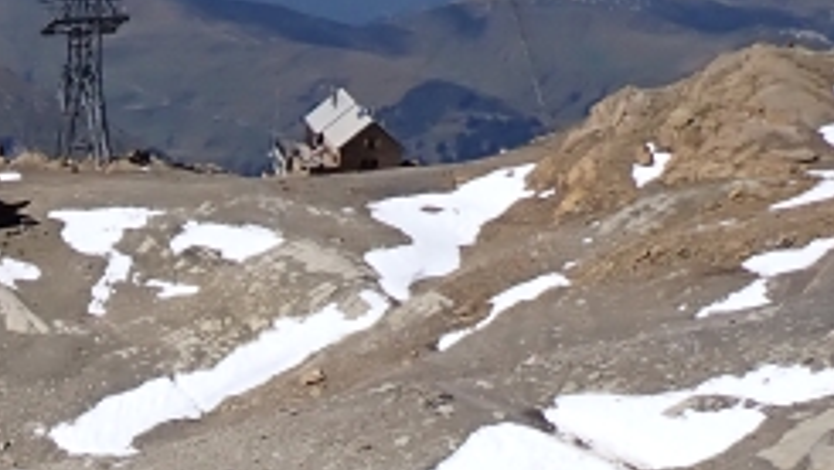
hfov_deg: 17.2
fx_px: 2455
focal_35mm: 111
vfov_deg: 10.6
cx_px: -446
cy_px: 657
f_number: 8
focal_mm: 4.5
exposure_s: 1/500
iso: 100
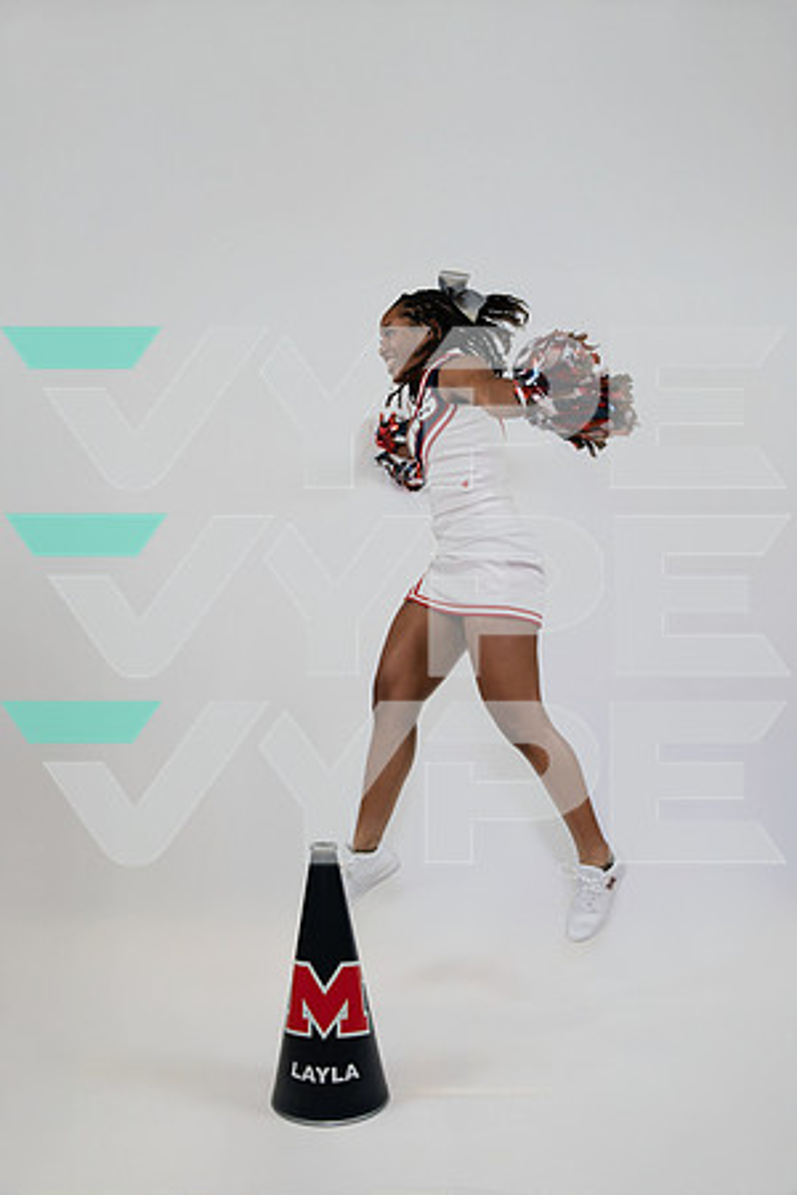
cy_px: 598
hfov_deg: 41.2
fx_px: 1059
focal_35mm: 32
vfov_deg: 58.9
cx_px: 398
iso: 320
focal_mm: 31.9
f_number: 4
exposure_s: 1/125
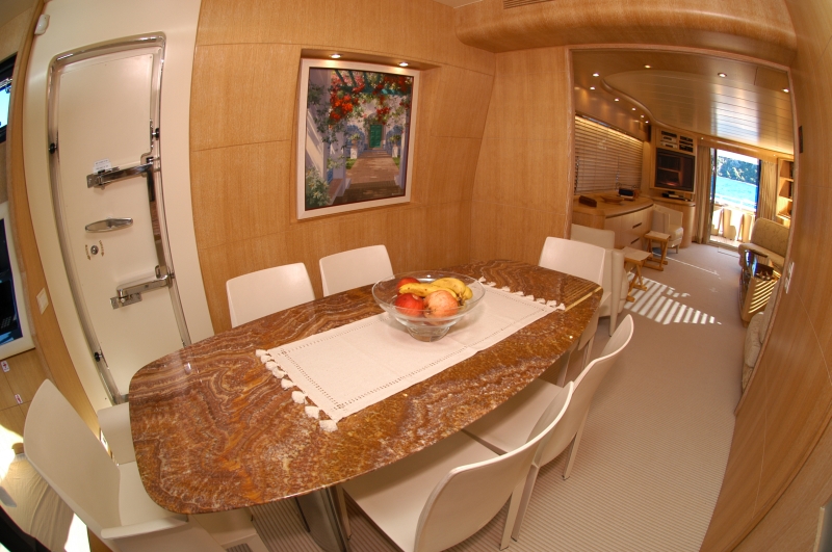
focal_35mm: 16
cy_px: 276
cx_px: 416
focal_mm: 10.5
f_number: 5
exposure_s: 1/60
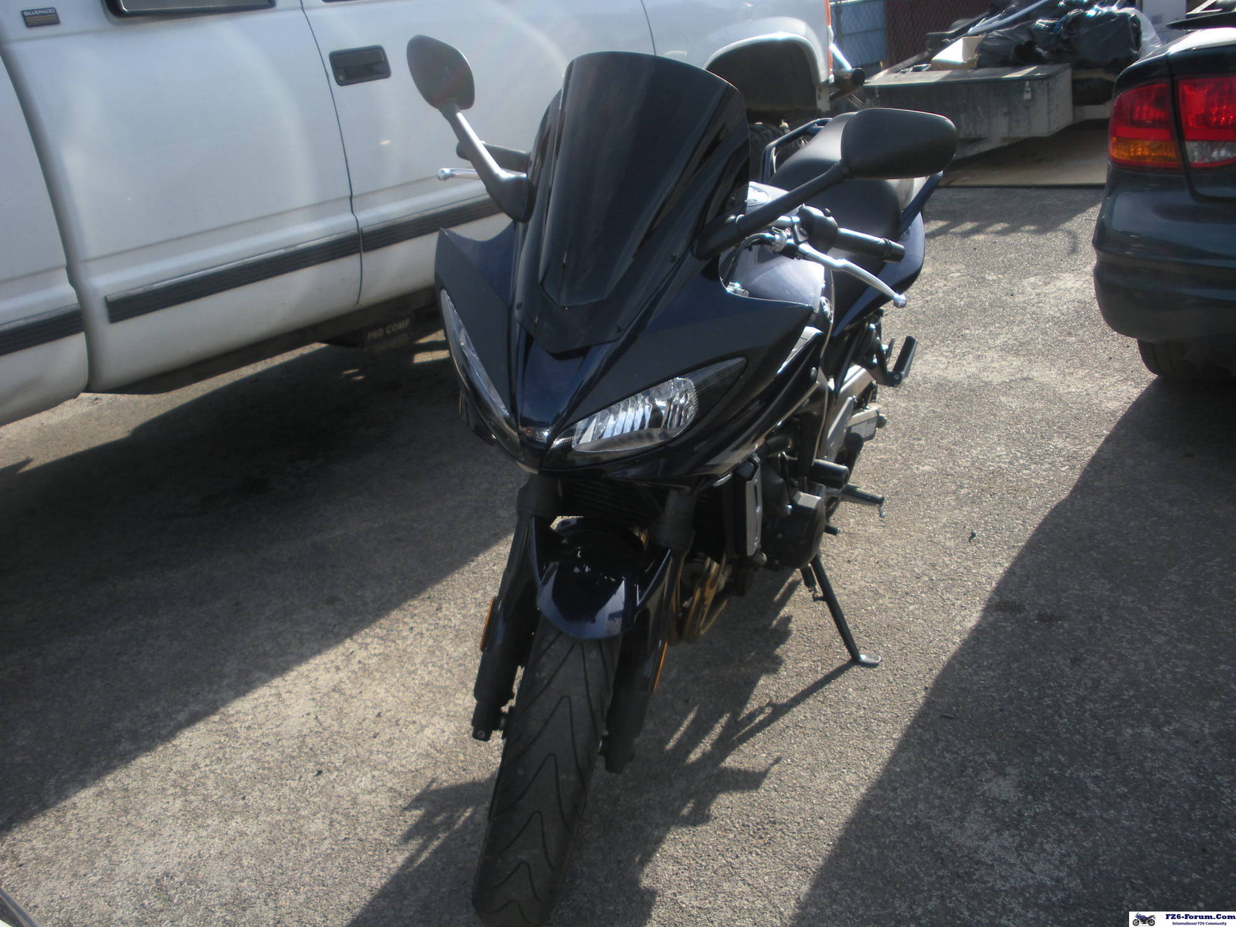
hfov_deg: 51.4
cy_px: 464
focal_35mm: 36
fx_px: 1285
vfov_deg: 39.7
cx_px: 618
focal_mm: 6.3
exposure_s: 1/228
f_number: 3.5
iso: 64
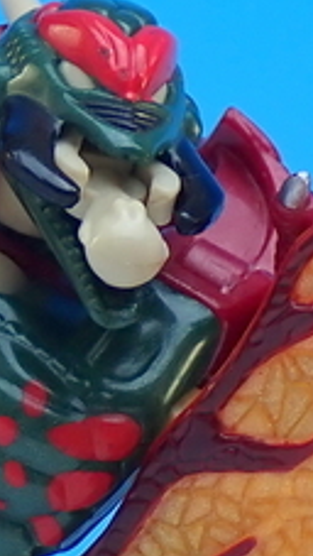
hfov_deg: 4.0
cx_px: -245
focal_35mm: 305
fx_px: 4492
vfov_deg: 7.1
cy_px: 507
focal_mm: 11.09
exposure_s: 1/40
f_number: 3.6
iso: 100
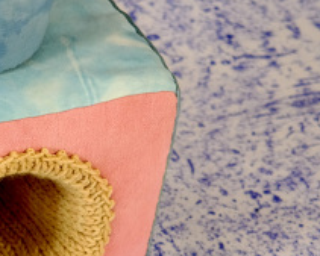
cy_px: 111
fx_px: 1279
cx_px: -197
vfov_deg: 11.4
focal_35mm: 135
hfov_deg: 13.3
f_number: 4
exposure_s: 1/80
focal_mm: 25
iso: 200
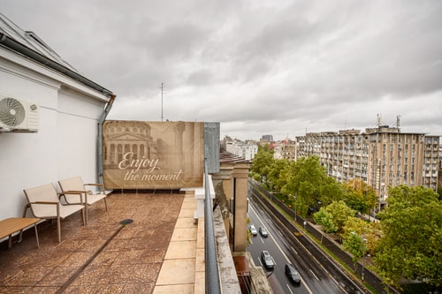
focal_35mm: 14
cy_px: 147
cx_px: 221
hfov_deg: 103.4
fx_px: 175
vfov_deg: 80.3
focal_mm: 14
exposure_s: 1/160
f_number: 5
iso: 125
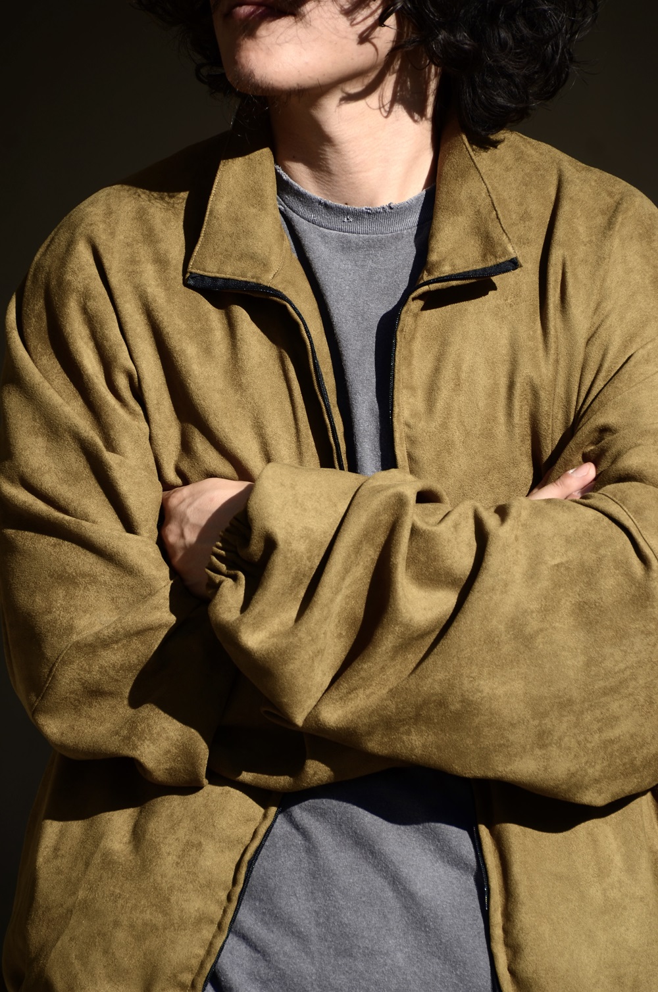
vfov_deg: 7.4
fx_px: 7639
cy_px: 496
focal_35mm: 278
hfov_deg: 4.9
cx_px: 329
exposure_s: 1/500
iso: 100
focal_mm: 185
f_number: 6.3
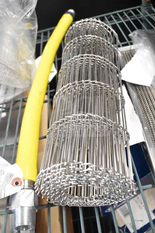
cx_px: 78
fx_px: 213
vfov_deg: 57.2
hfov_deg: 40.0
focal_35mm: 33
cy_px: 116
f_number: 5.6
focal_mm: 22
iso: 6400
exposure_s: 1/125
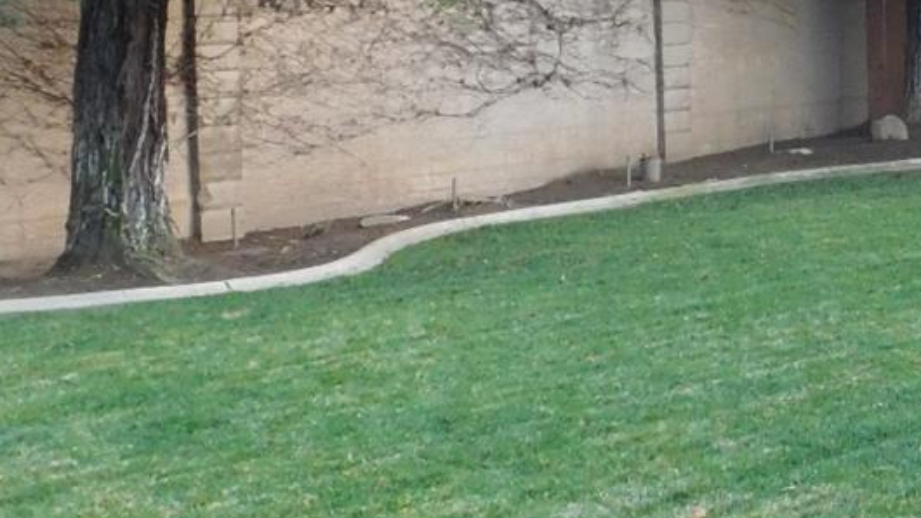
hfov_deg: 18.9
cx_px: 855
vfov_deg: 10.9
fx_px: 2710
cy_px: 101
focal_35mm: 111
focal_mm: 6.3
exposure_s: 1/30
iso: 320
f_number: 3.5
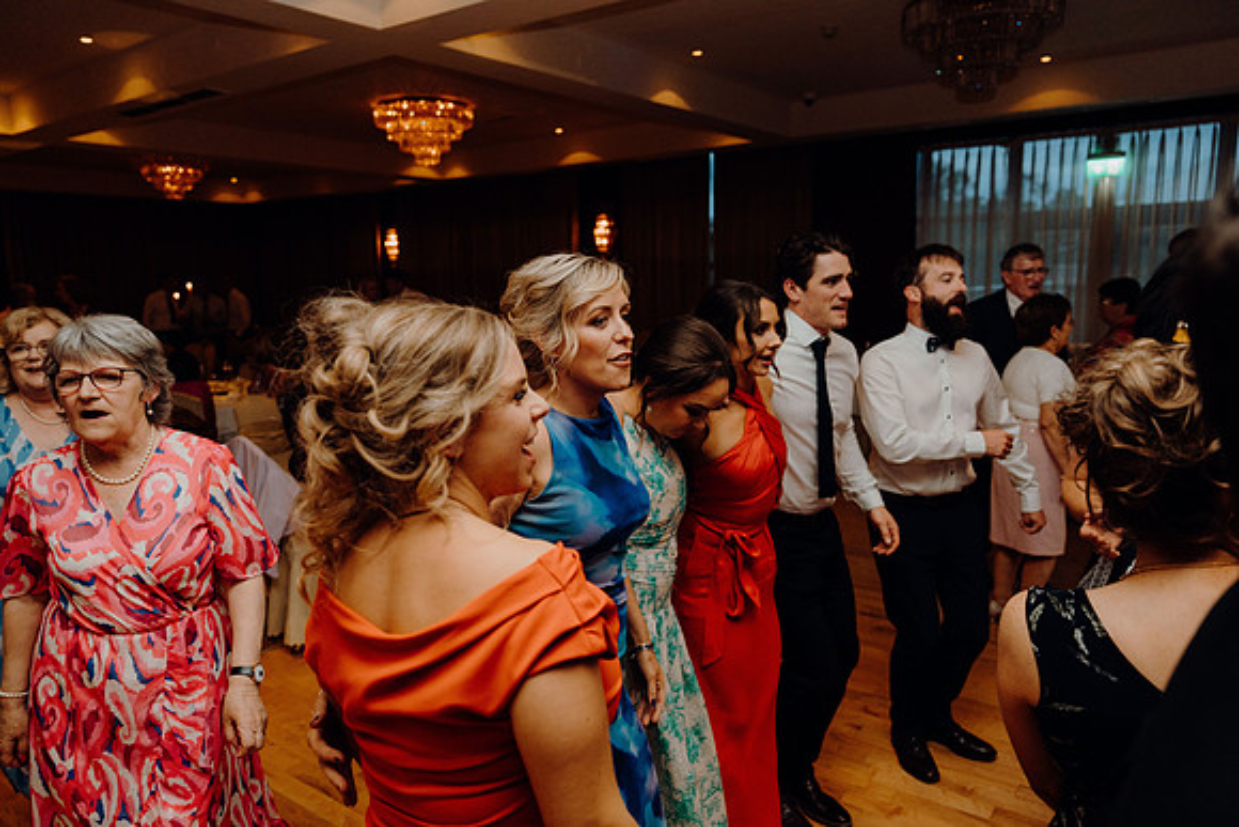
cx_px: 620
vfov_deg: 51.3
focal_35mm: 25
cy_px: 414
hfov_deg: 71.5
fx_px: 861
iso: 1250
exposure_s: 1/160
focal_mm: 25
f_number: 2.8
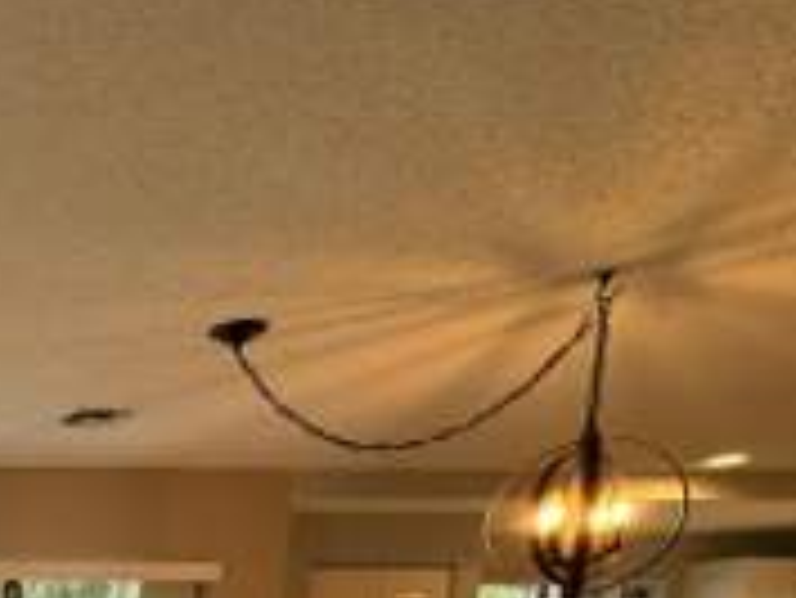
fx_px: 874
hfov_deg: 34.1
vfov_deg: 29.9
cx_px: -252
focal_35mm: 38
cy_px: 782
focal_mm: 2.22
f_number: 2.2
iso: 100
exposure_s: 1/120
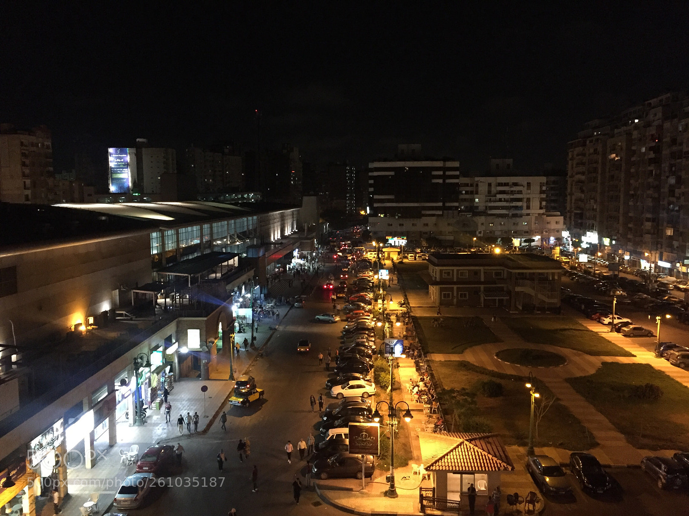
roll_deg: -1.3
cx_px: 344
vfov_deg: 48.2
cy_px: 258
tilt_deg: -5.0
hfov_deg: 61.7
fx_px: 577
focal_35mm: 29
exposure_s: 1/17
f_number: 2.2
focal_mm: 4.15
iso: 320
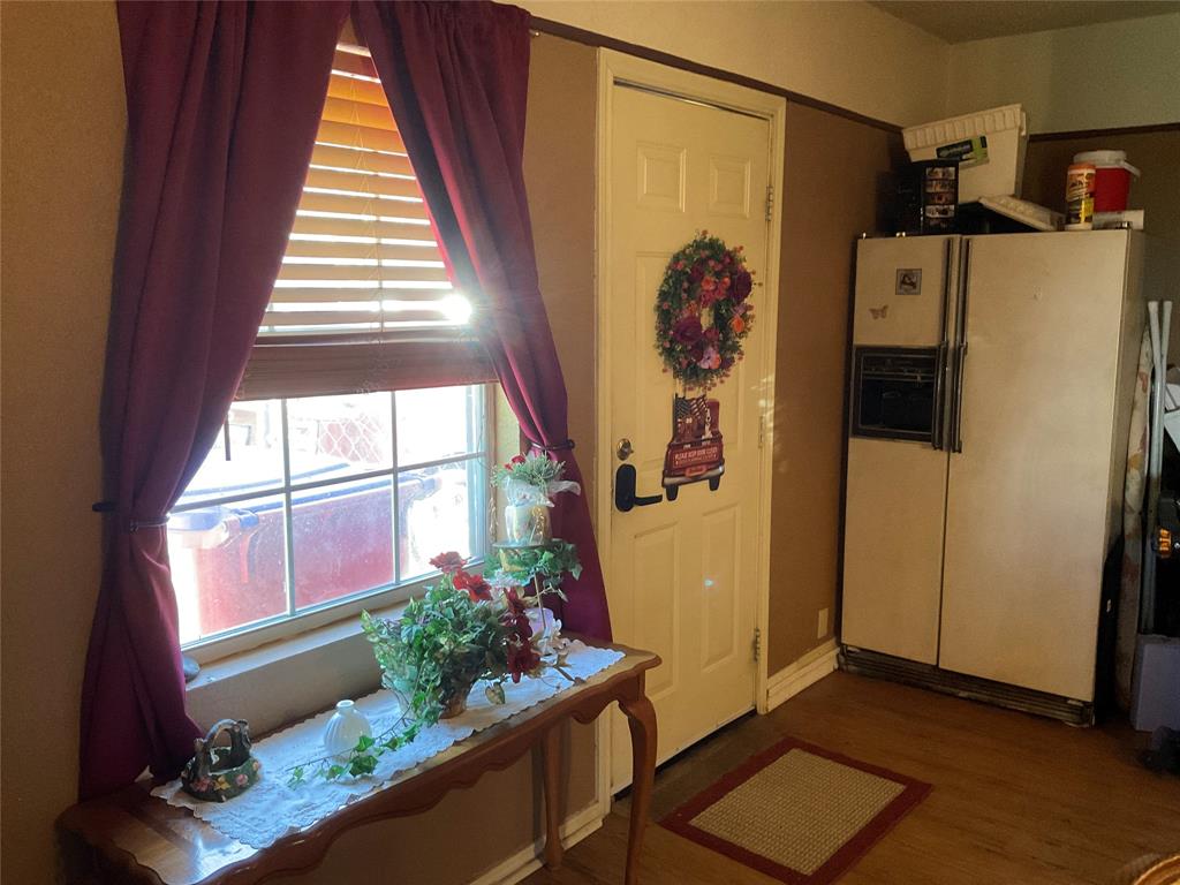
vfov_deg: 48.2
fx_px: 989
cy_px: 442
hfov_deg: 61.7
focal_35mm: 29
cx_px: 590
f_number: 1.8
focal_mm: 3
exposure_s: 1/60
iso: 250
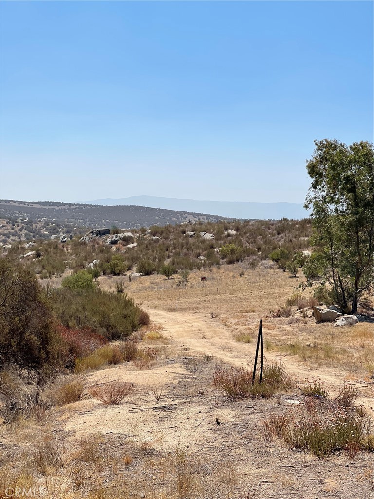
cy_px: 250
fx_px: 922
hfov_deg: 22.9
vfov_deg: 30.3
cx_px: 187
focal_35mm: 64
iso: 20
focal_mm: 7.5
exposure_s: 1/2016
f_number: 2.2
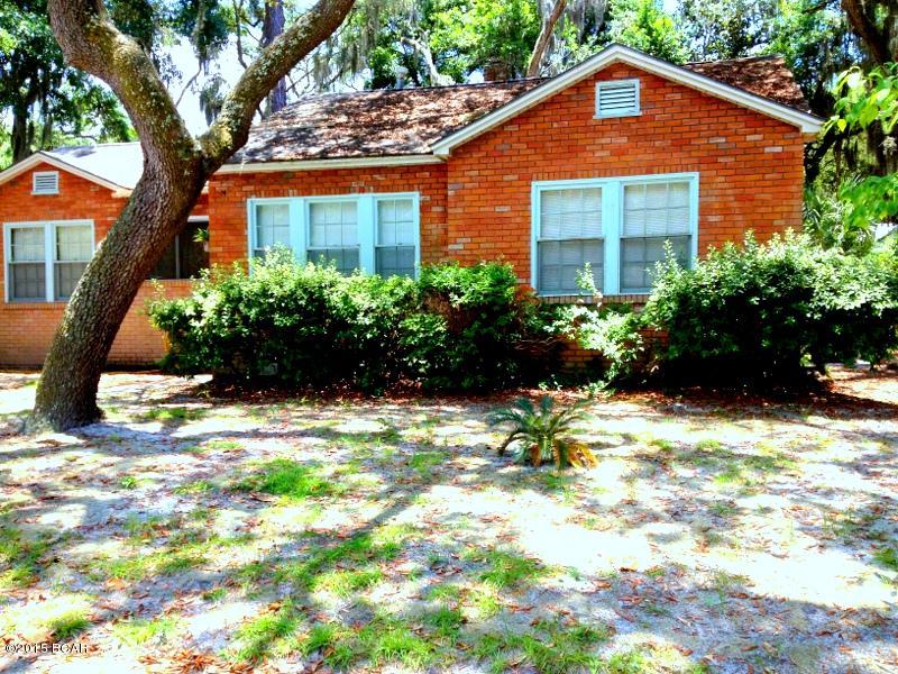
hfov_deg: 52.6
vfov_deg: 40.7
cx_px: 449
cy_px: 337
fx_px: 908
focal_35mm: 35
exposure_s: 1/284
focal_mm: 4.28
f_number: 2.4
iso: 50
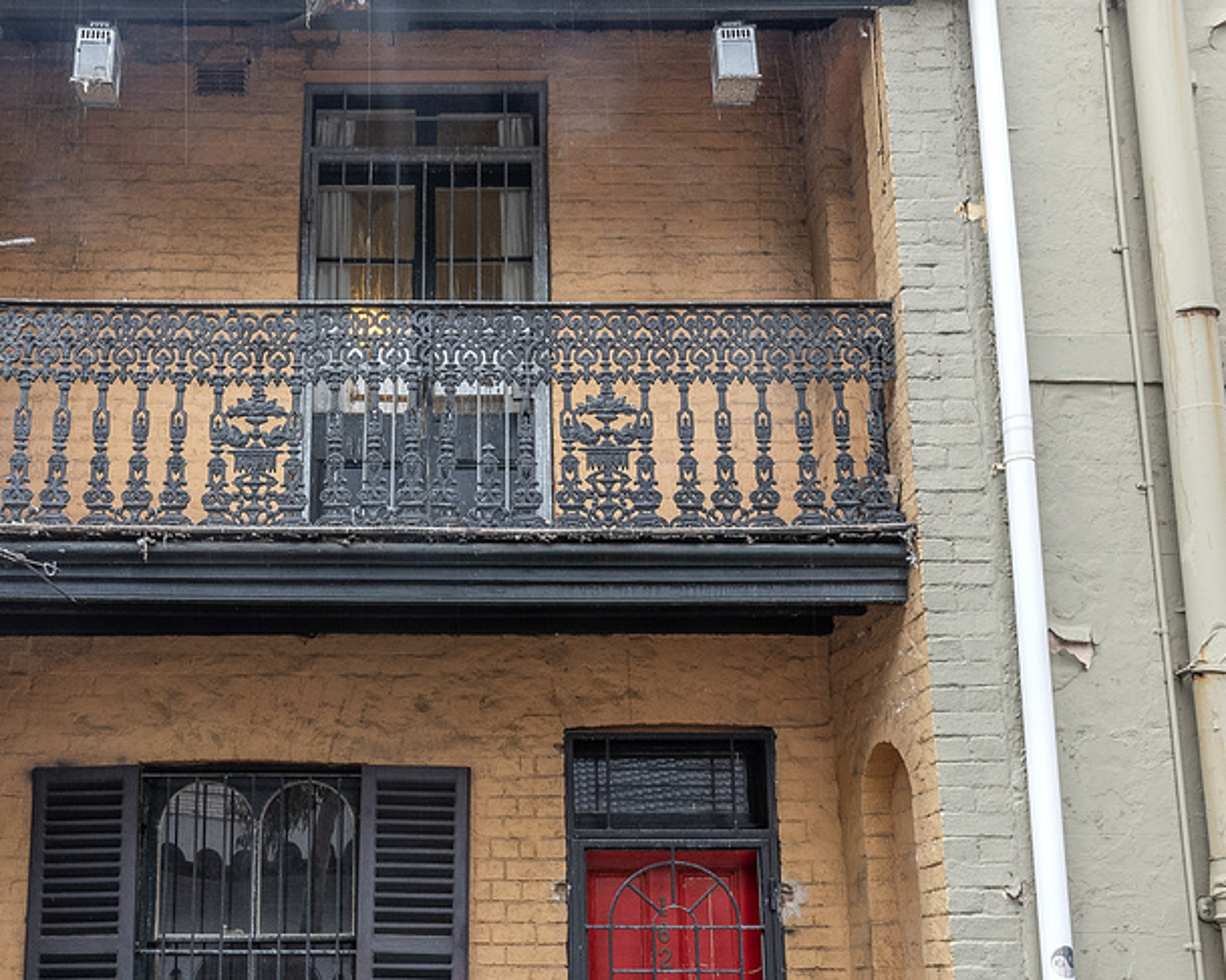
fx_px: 1342
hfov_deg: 48.2
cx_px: 397
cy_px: 706
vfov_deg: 39.3
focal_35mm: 37
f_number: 7.1
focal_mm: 15
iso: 400
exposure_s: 1/25
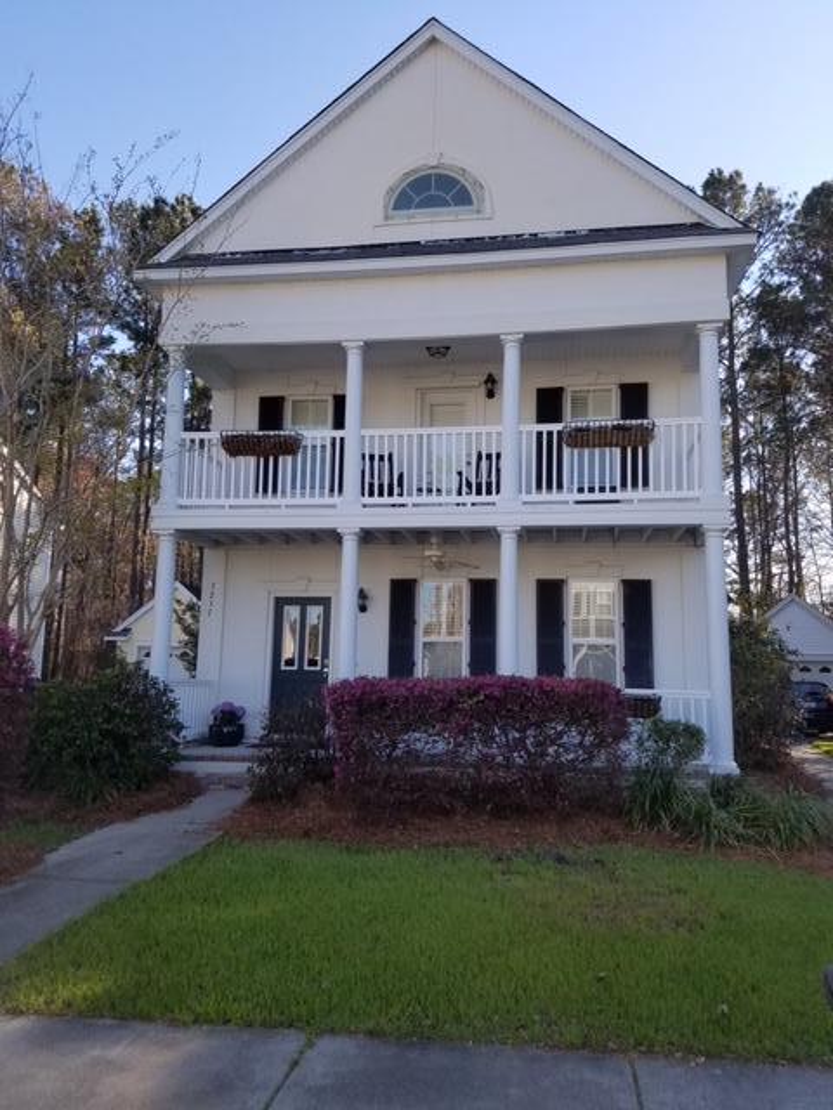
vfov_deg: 67.3
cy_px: 555
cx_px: 416
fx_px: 834
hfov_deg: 53.1
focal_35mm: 26
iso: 50
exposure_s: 1/1080
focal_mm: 4.2
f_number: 1.7
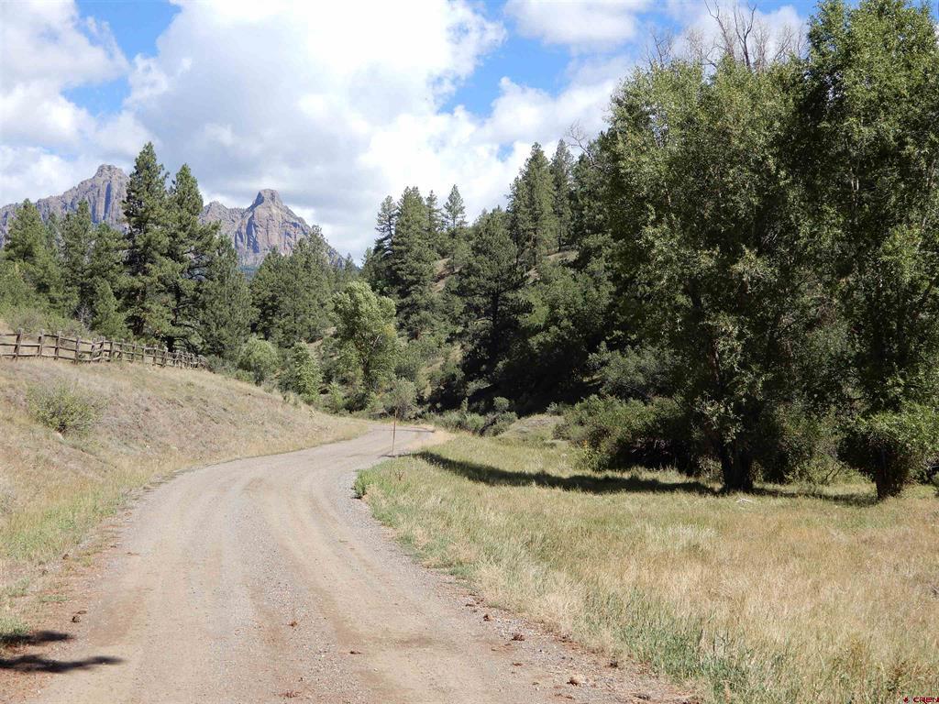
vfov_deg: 29.1
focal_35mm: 50
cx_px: 470
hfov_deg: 38.2
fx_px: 1356
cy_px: 352
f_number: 4
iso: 80
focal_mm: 8.9
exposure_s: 1/400
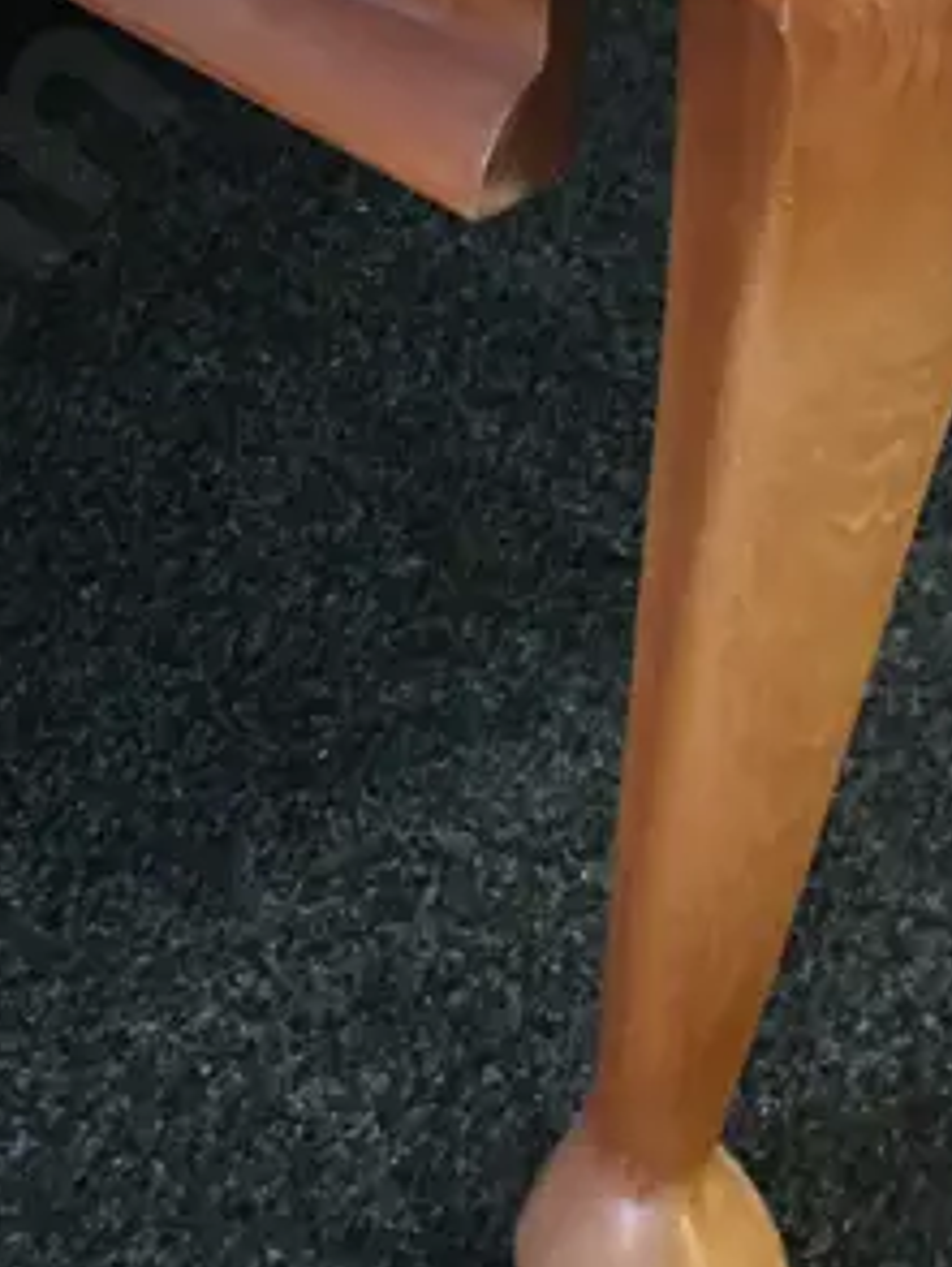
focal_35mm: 101
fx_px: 3698
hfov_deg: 14.6
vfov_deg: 18.9
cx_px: 138
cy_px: 26
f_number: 2.2
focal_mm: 4.15
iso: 100
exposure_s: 1/17
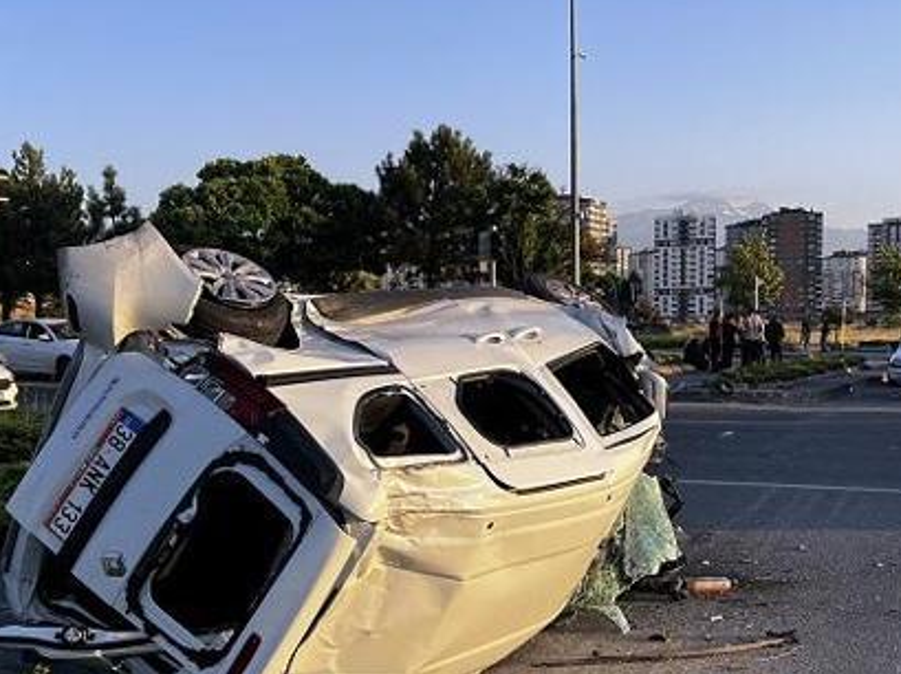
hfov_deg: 38.8
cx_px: 372
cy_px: 433
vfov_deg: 29.5
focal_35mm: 49
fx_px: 1274
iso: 50
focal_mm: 5.7
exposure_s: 1/1068
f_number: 1.5
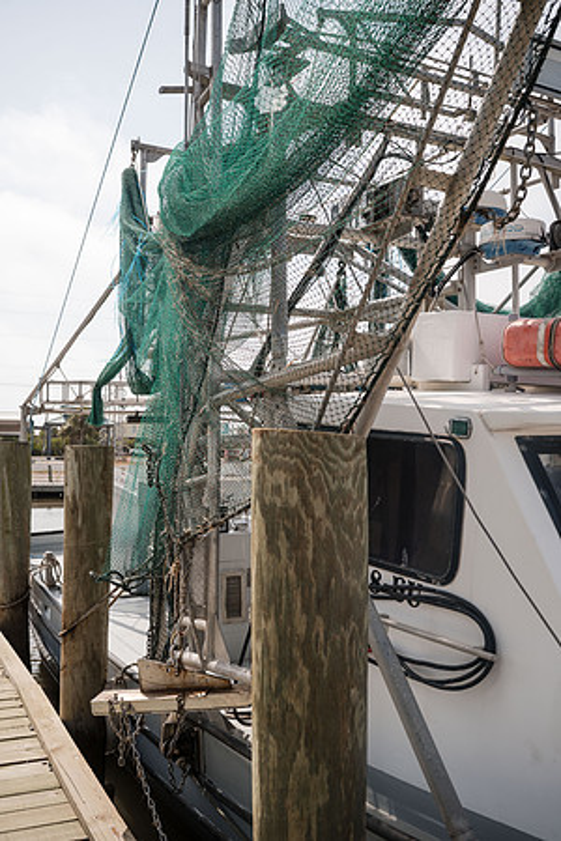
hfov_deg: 37.9
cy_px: 420
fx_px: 818
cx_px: 280
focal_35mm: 35
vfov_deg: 54.4
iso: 200
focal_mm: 35
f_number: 7.1
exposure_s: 1/1000
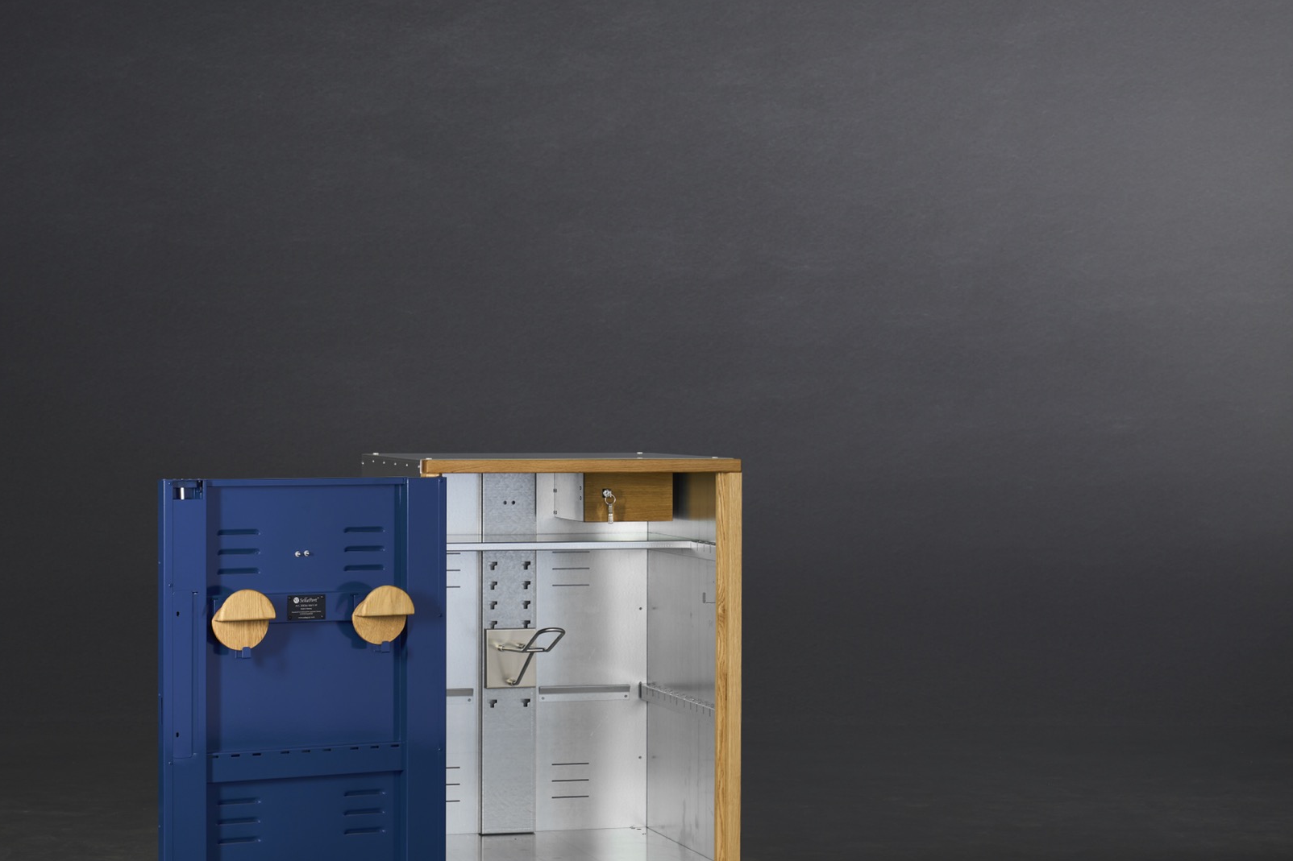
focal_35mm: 79
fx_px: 2837
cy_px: 470
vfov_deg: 17.3
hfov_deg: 25.6
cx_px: 543
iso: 200
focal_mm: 66
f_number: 7.1
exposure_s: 1/160
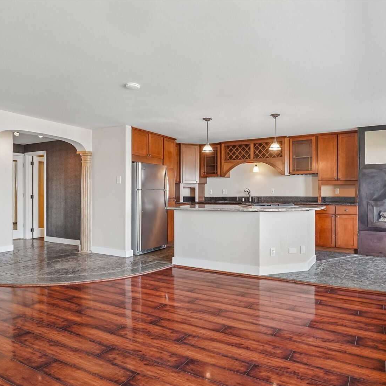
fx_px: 265
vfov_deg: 72.1
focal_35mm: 21
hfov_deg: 71.1
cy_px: 198
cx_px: 239
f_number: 8
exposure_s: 1/25
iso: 1600
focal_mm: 16
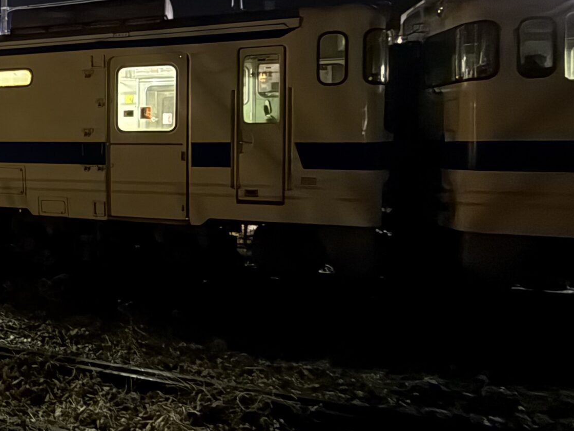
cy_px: 148
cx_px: -3
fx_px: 531
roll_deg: +0.5
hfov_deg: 47.1
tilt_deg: -0.4
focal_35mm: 32
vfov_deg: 43.6
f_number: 2.2
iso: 4000
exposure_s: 1/4
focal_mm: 2.22
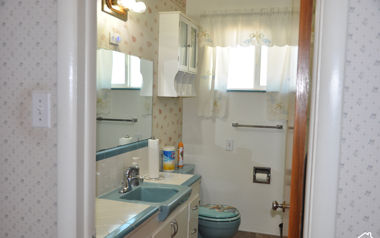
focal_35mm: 37
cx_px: 189
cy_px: 127
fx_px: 383
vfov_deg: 34.4
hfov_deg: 52.7
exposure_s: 1/125
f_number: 3.8
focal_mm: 24
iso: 400
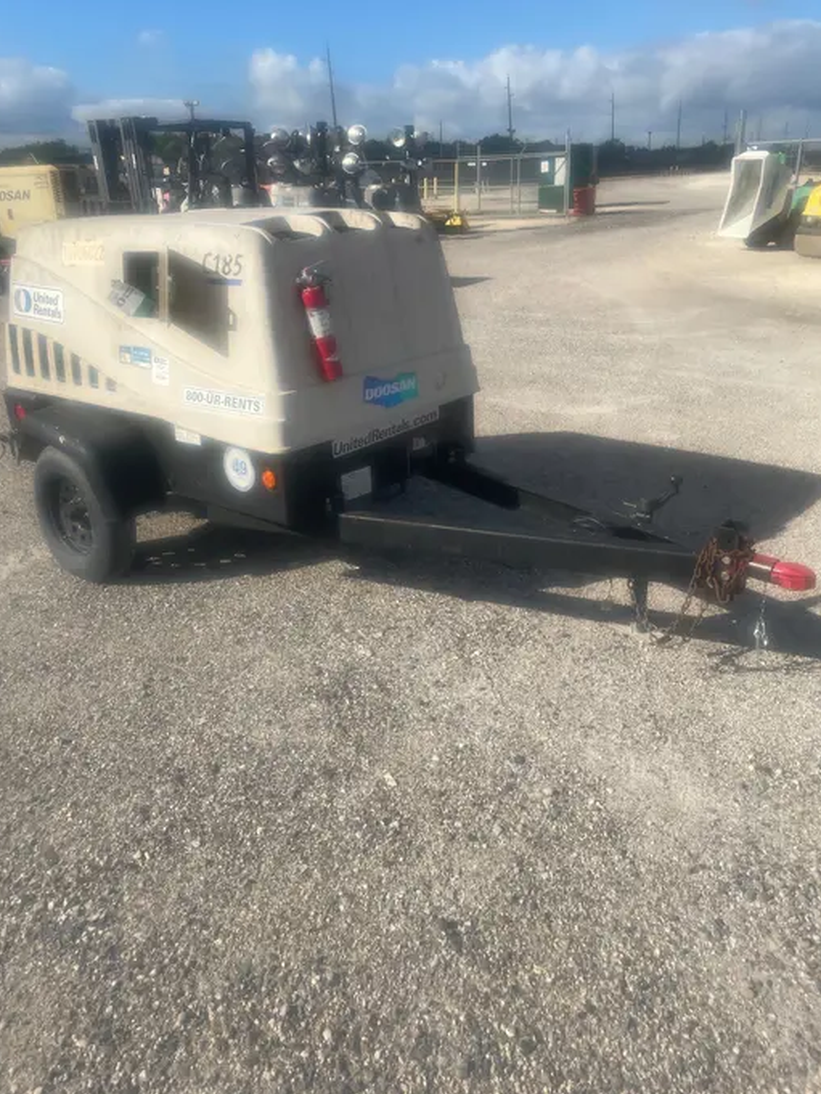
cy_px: 508
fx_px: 885
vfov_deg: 63.4
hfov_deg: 49.7
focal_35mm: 28
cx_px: 386
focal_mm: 4.2
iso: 50
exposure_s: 1/6135
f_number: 1.6
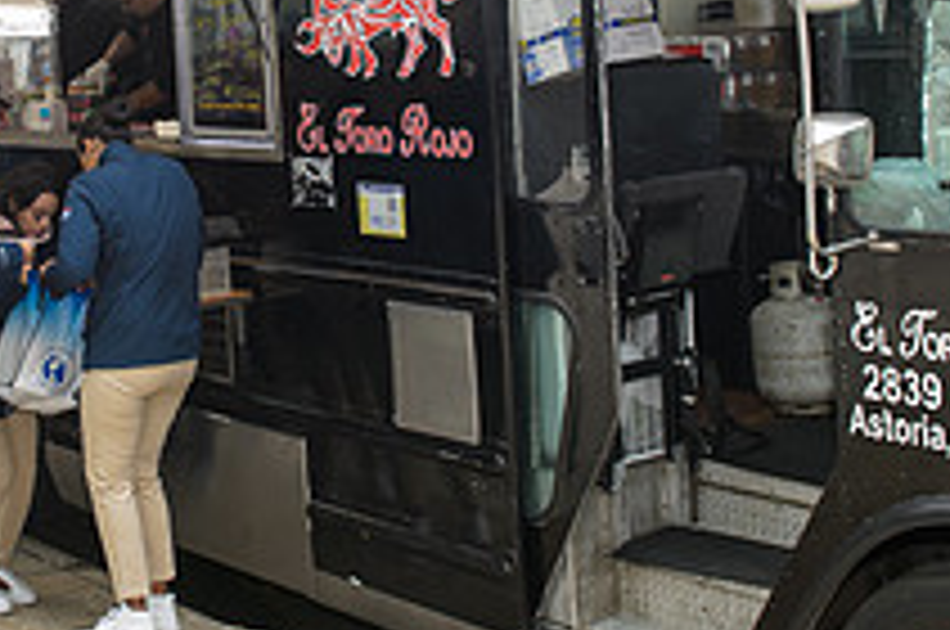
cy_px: 76
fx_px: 1739
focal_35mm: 66
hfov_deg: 29.9
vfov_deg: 20.2
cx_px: 203
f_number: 4
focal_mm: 24
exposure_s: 1/200
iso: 800
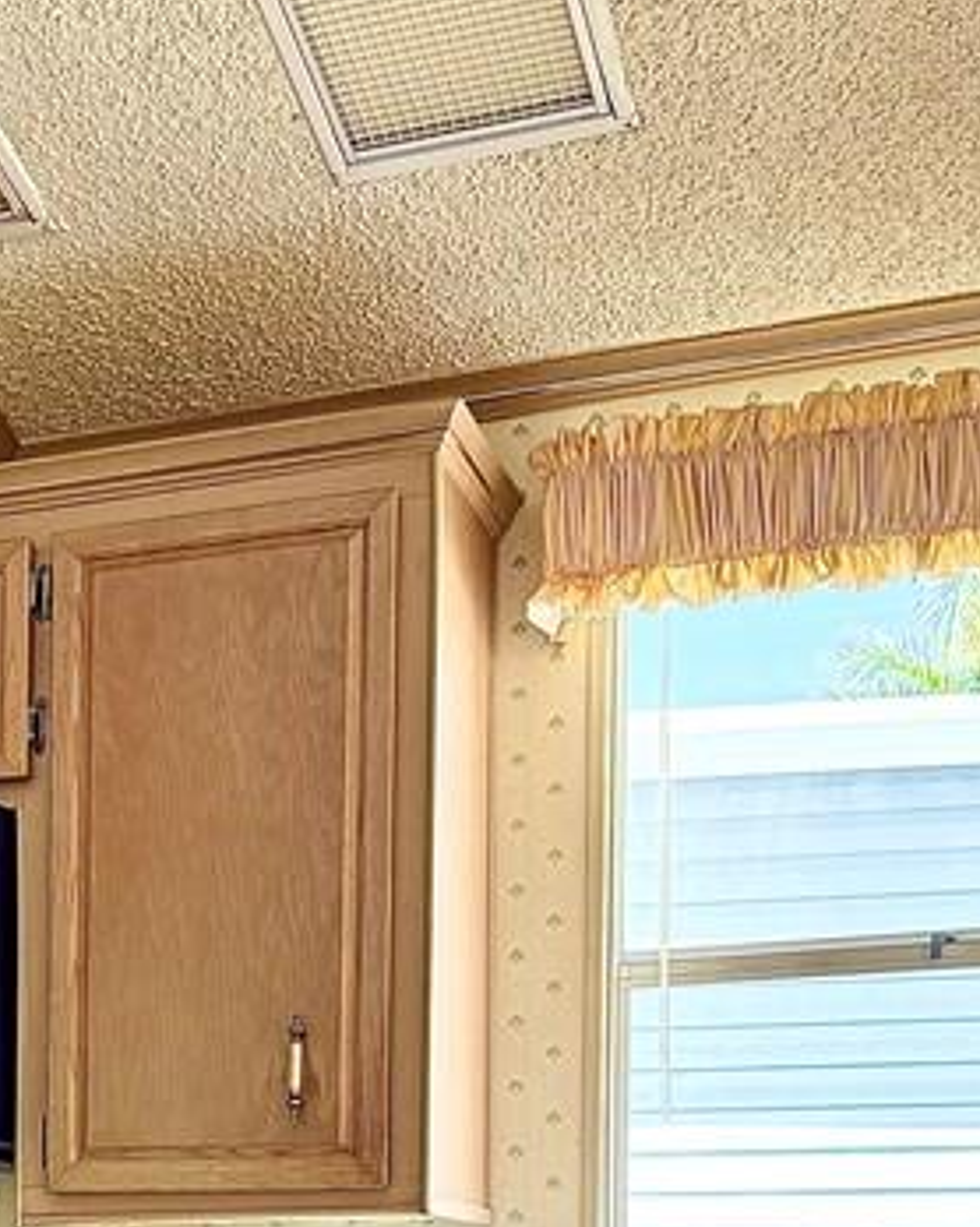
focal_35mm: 69
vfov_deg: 25.8
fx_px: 2504
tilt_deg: +1.2
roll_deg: -0.2
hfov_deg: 21.3
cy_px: 1298
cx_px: -18
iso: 160
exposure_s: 1/233
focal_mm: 6.76
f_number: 1.78
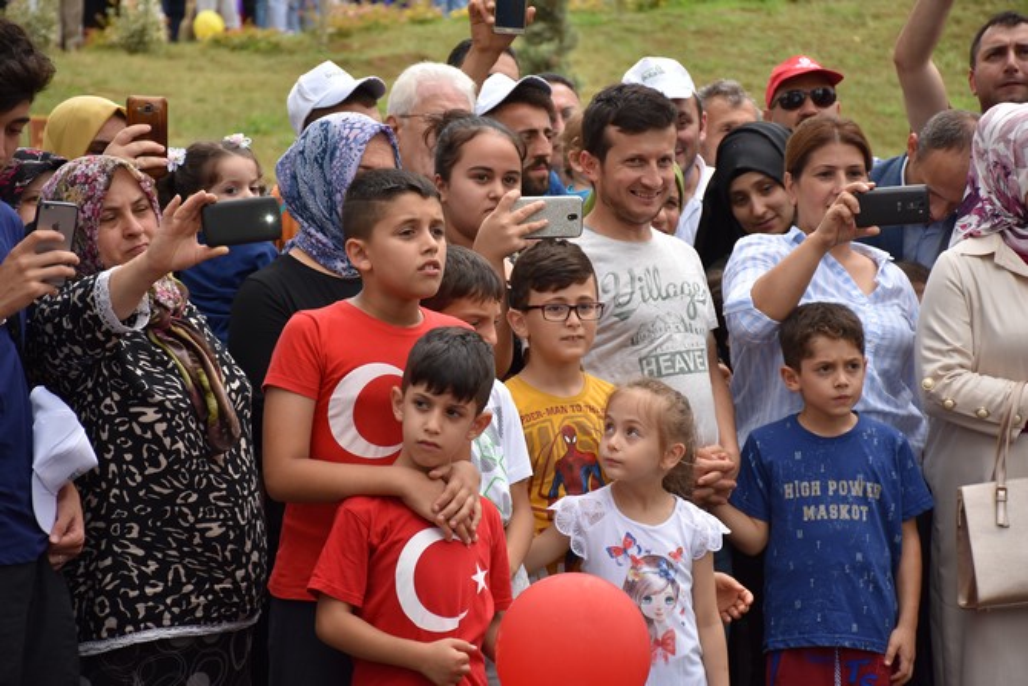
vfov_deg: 10.2
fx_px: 3856
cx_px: 514
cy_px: 343
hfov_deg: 15.2
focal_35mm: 135
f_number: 5.6
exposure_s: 1/500
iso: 400
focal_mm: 90
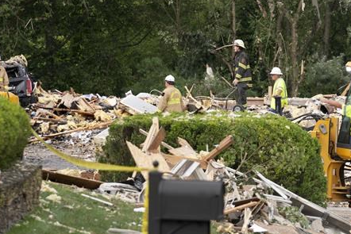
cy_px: 87
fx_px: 2867
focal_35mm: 294
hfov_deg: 7.0
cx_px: 201
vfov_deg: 4.7
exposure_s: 1/400
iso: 200
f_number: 4.5
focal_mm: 200
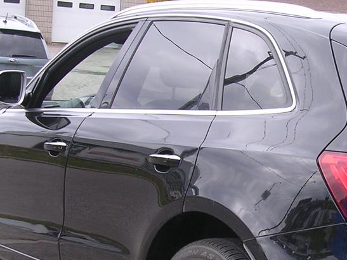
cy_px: 206
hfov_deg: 21.6
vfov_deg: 16.5
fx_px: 892
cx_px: 304
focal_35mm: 89
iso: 100
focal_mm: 5.8
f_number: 2.8
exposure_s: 1/64.4
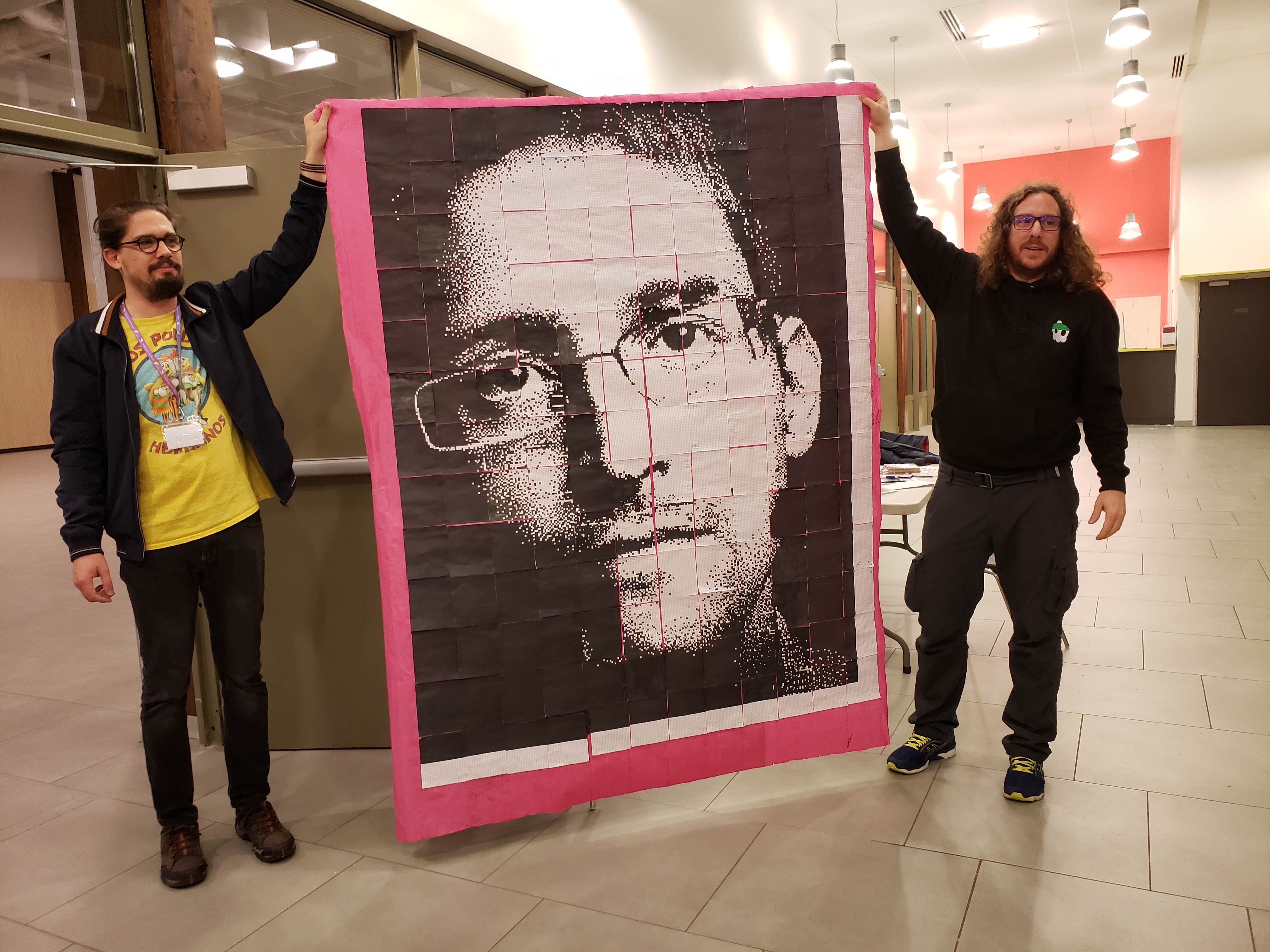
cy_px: 476
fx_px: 954
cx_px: 635
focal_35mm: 26
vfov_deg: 53.1
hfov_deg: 67.3
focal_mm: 4.3
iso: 320
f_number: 2.4
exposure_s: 1/50
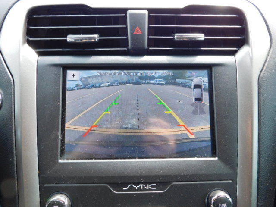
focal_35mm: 30
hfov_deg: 60.0
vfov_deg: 46.8
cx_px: 138
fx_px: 239
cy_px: 104
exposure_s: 1/80
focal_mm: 5.3
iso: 125
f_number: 3.2
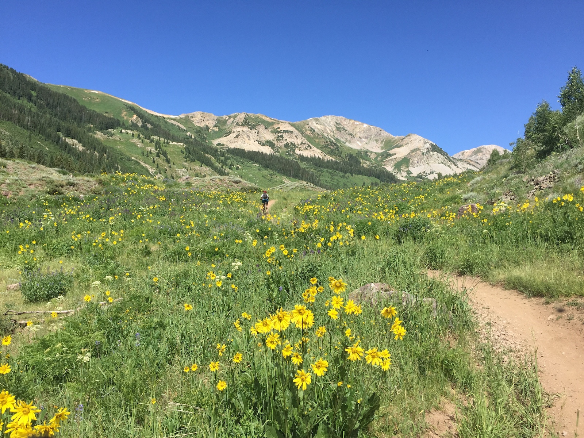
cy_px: 219
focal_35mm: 29
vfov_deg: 48.2
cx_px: 292
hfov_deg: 61.7
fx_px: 489
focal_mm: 4.15
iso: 32
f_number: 2.2
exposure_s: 1/1319
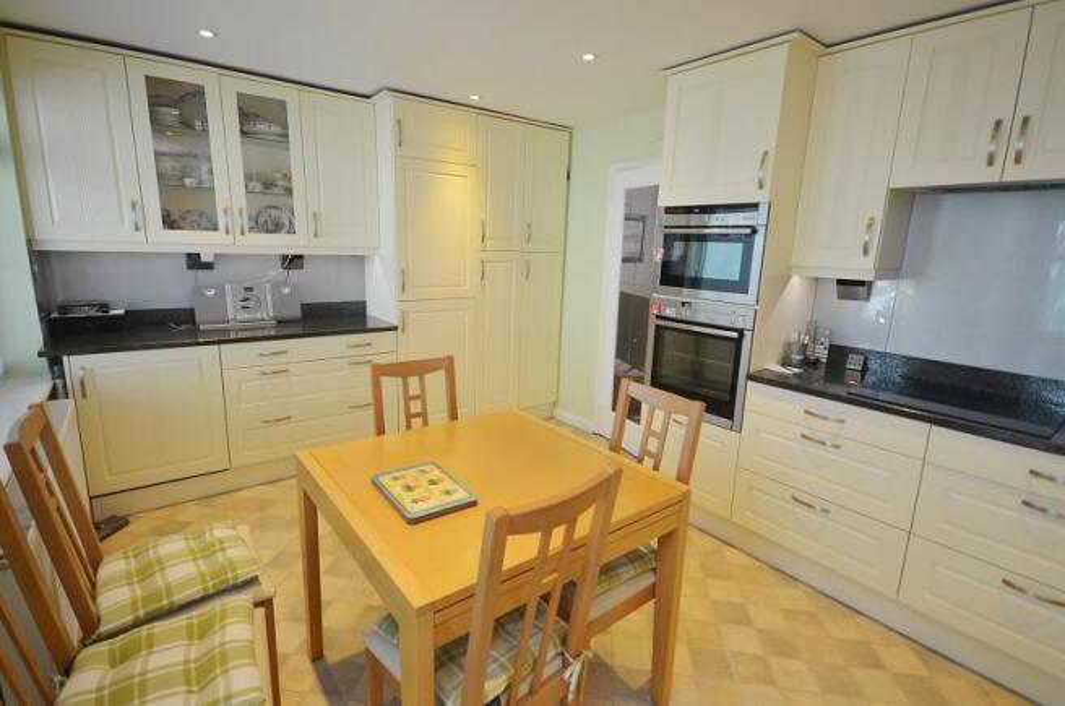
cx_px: 532
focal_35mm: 16
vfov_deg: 71.9
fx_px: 487
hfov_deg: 95.1
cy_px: 353
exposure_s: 1/80
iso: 400
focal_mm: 11
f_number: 4.2
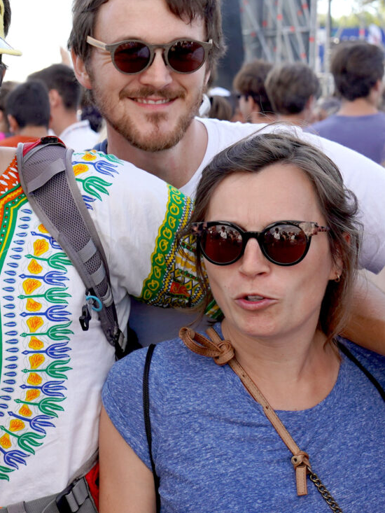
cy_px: 190
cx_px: -240
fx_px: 1394
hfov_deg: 14.4
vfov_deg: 20.8
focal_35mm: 94
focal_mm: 28
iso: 100
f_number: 4.5
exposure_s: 1/320
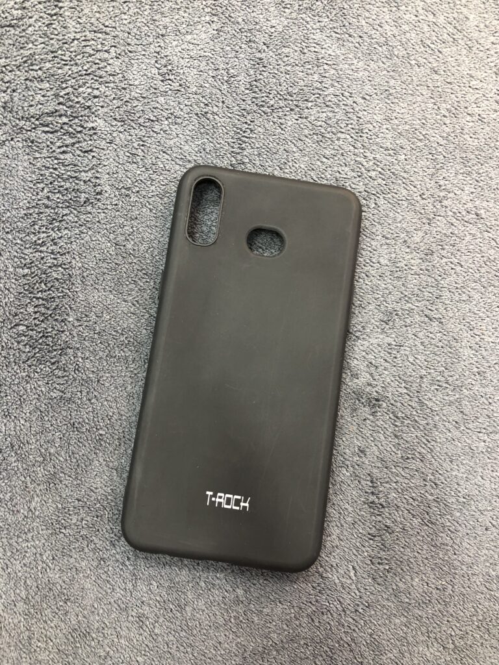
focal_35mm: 28
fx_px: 538
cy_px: 332
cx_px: 250
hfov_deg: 49.7
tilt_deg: -82.0
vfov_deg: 63.4
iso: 32
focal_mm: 4
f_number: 1.8
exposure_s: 1/20
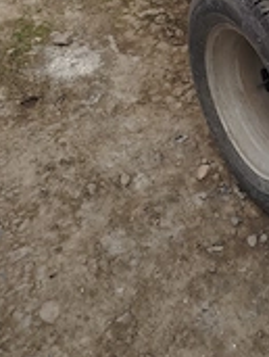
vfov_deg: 32.1
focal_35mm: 56
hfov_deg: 25.0
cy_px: 17
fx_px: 578
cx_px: 269
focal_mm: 5.31
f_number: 1.7
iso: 50
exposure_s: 1/336
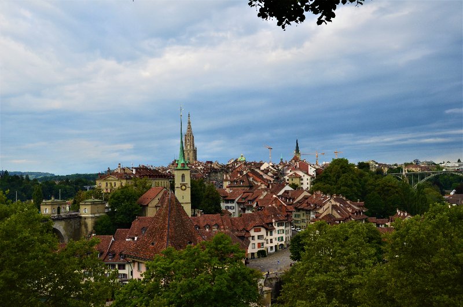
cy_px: 154
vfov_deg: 34.1
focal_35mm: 39
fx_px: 501
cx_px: 232
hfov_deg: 49.6
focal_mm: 26
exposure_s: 1/125
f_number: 9
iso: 400
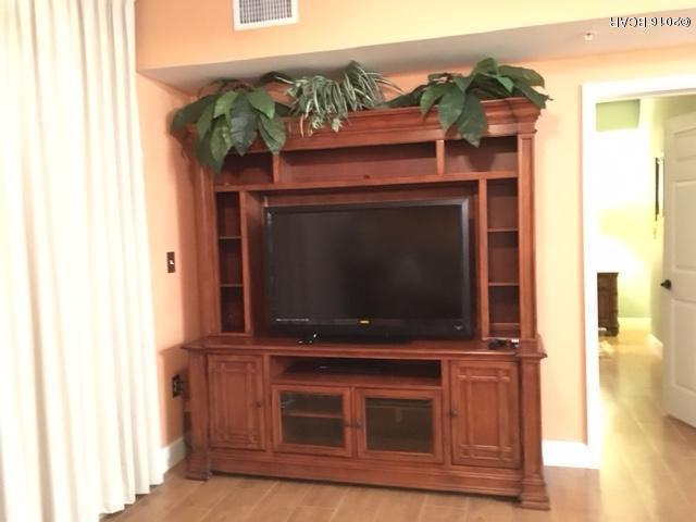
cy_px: 261
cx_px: 348
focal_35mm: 29
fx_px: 583
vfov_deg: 48.2
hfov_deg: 61.7
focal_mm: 4.15
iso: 1600
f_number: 2.2
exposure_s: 1/15
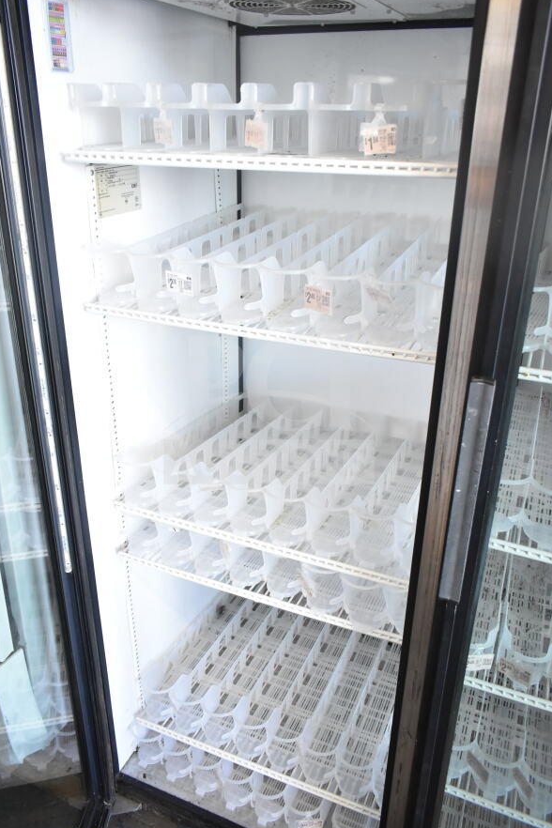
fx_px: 644
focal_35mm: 28
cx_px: 268
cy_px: 409
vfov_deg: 65.5
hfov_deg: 46.4
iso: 1600
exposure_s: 1/80
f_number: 4.5
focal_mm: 18
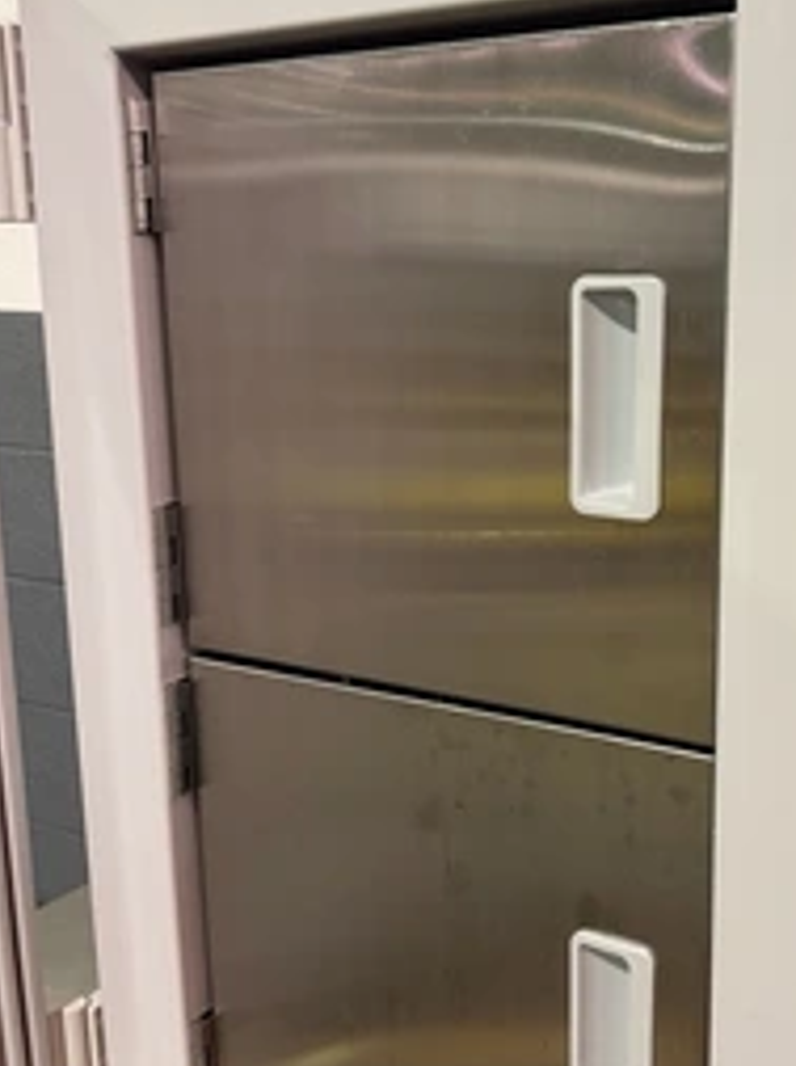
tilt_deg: -9.3
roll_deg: +0.6
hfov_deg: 36.6
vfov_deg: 49.0
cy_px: 548
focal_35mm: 38
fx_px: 1168
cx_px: 615
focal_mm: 6.76
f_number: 1.78
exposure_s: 1/60
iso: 250
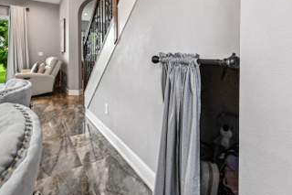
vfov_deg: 57.7
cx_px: 183
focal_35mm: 21
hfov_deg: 79.7
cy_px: 60
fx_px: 170
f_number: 8
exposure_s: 1/125
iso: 3200
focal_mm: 14
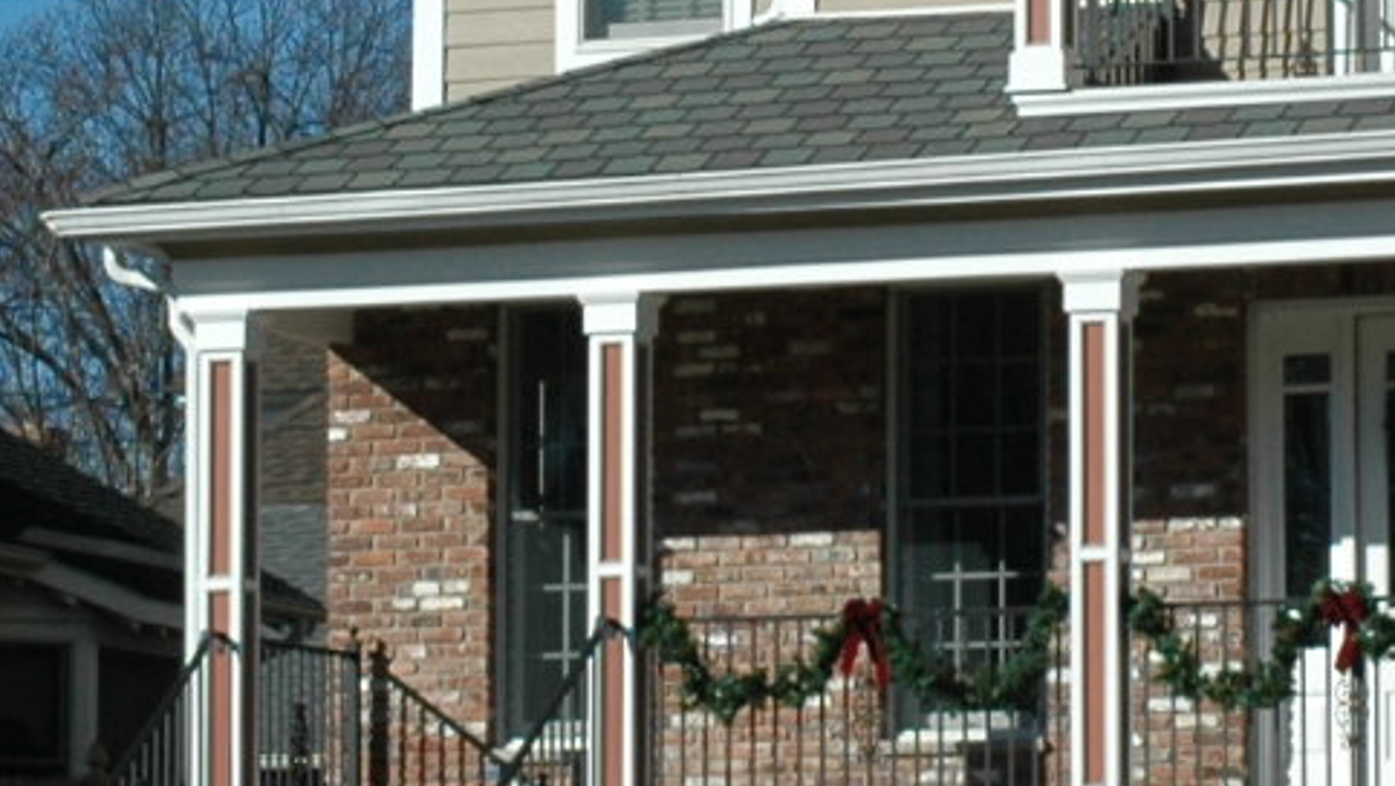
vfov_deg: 5.4
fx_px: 8341
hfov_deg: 9.6
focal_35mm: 225
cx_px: 820
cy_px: 327
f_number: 10
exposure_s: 1/400
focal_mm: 31
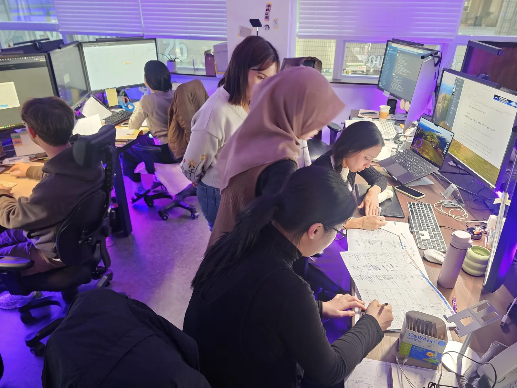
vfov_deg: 58.9
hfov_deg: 73.9
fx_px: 344
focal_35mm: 23
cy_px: 194
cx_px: 258
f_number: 1.7
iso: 640
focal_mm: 6.3
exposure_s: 1/40
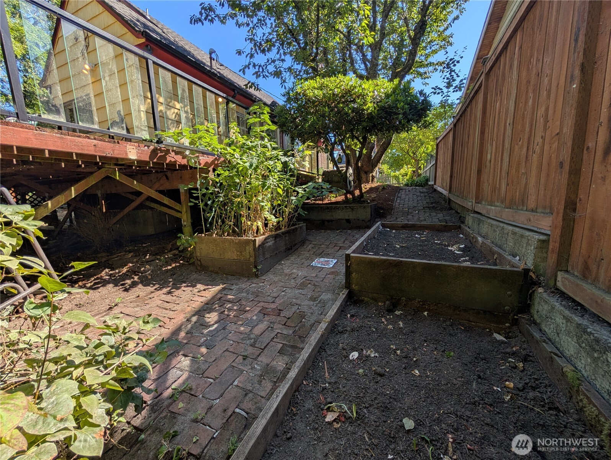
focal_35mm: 12
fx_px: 212
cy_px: 230
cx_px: 306
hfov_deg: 110.5
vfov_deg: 94.6
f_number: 1.7
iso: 51
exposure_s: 1/1147
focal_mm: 2.02
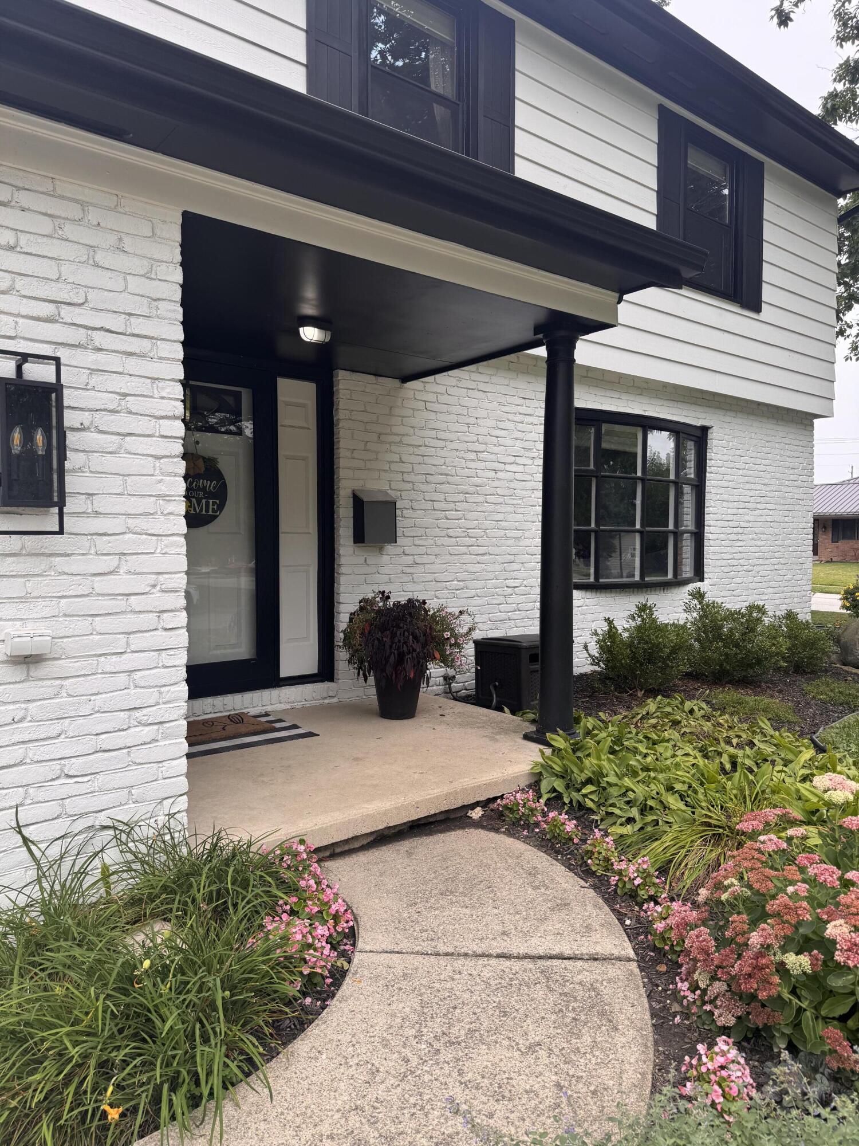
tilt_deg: -2.4
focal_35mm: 24
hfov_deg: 56.8
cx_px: 430
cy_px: 573
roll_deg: +0.0
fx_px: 794
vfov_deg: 71.6
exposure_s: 1/495
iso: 80
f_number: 1.78
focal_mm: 6.76
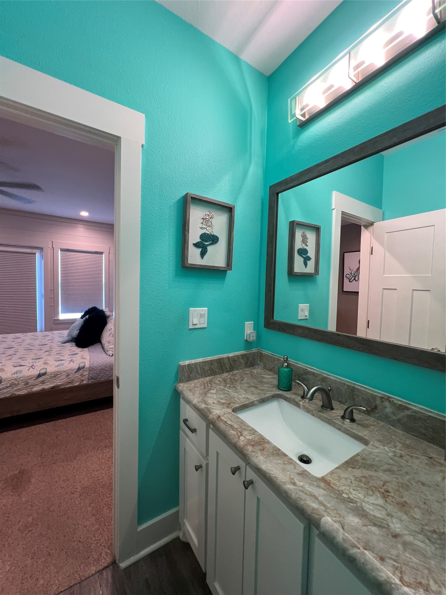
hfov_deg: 89.9
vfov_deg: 106.2
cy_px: 298
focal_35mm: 13
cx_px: 223
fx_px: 223
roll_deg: -0.1
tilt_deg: -1.9
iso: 200
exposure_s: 1/60
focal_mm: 1.57
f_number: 1.8
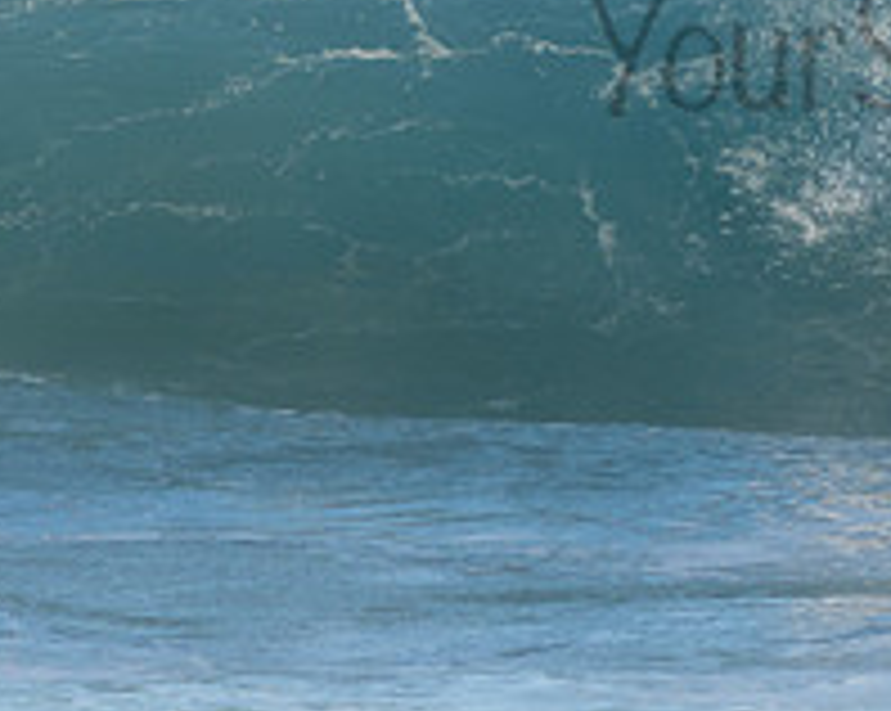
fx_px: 34774
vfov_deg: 1.2
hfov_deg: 1.5
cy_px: 7
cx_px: 1053
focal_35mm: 1320
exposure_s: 1/640
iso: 320
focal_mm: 320
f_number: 5.6
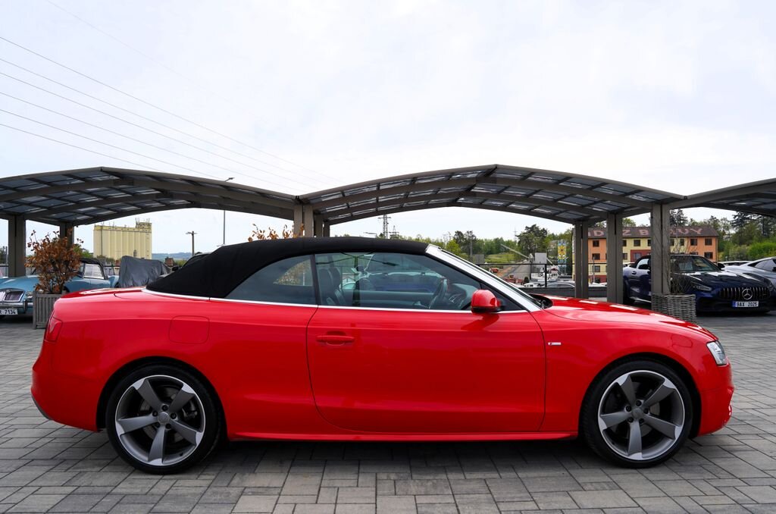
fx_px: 516
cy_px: 257
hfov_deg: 73.9
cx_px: 388
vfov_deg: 52.9
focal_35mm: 24
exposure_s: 1/400
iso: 100
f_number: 8
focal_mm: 24
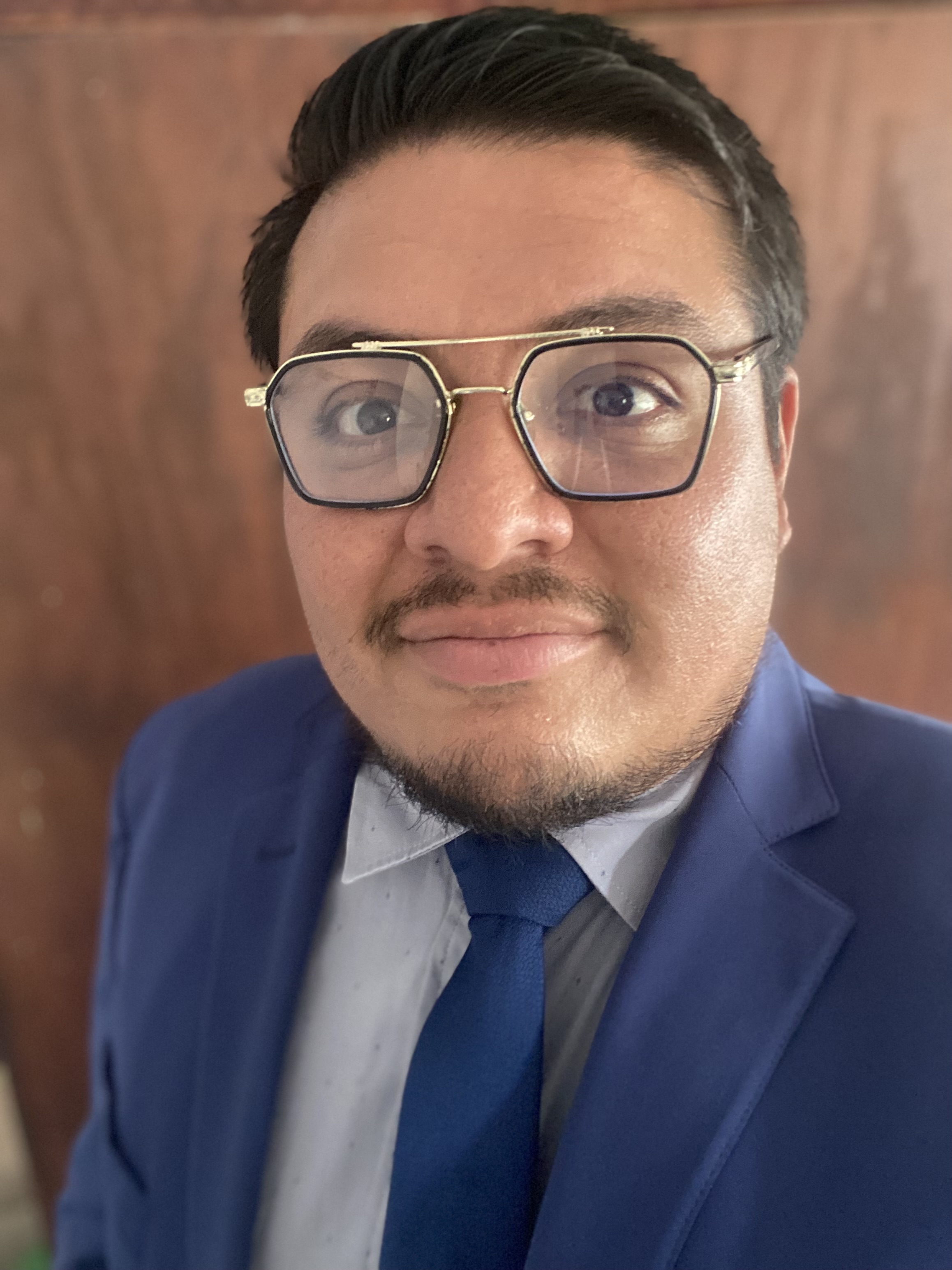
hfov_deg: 46.8
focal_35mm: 30
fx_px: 1100
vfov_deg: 60.0
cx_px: 476
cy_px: 635
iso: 400
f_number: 2.2
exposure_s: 1/30
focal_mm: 2.71
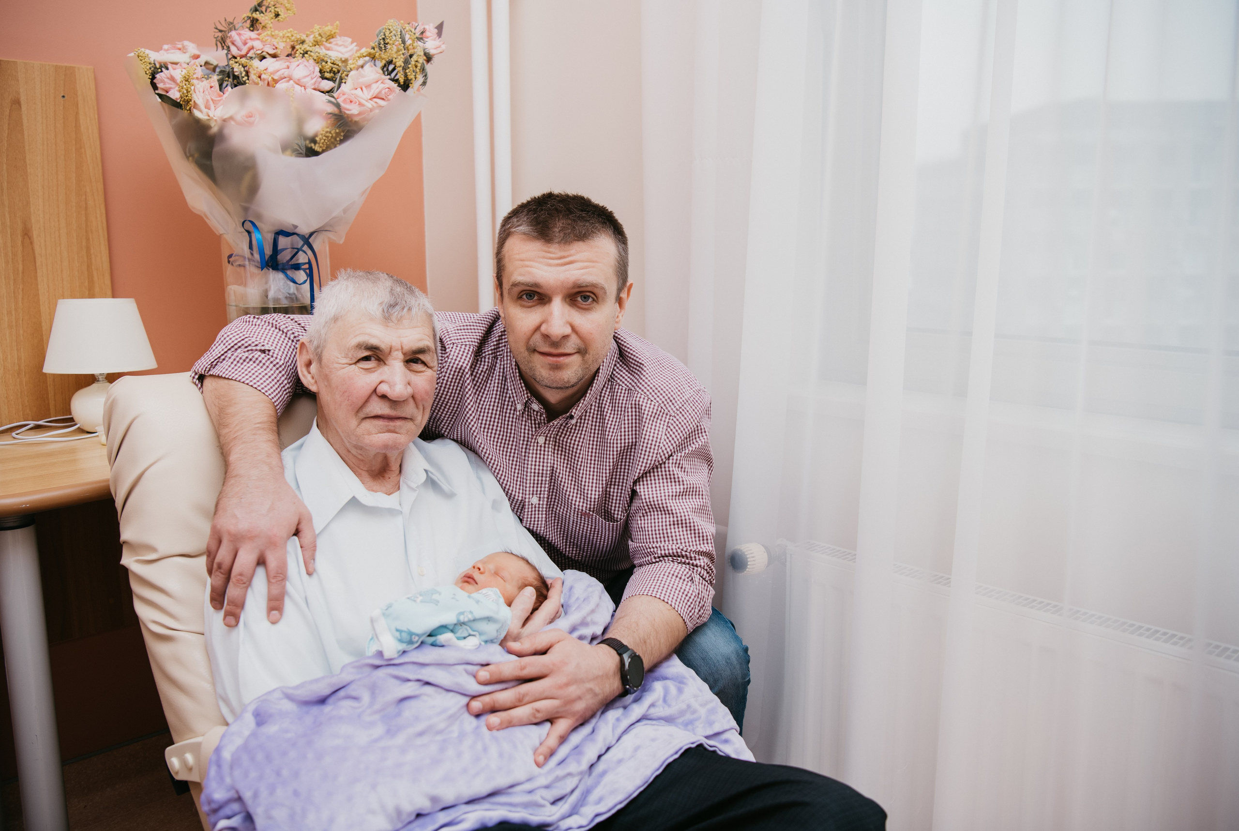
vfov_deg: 41.2
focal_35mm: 32
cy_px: 415
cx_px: 605
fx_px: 1105
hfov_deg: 58.5
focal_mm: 31
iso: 125
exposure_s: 1/160
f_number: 3.5
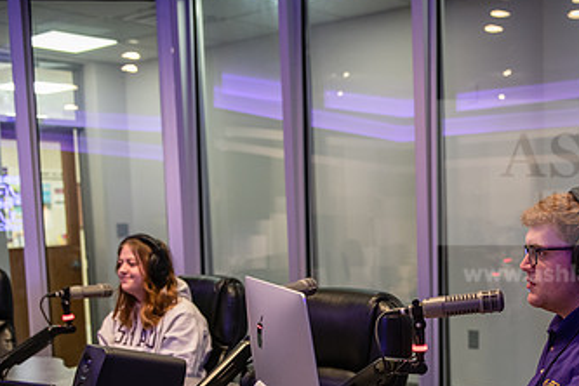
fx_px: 868
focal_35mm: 54
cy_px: 310
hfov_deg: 36.5
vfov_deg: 24.6
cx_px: 384
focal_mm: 31
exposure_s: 1/100
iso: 1000
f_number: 2.8
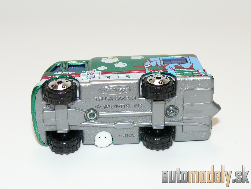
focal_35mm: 74
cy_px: 94
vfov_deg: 19.9
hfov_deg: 26.3
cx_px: 126
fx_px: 537
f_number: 4
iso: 100
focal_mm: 11.1
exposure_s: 1/30
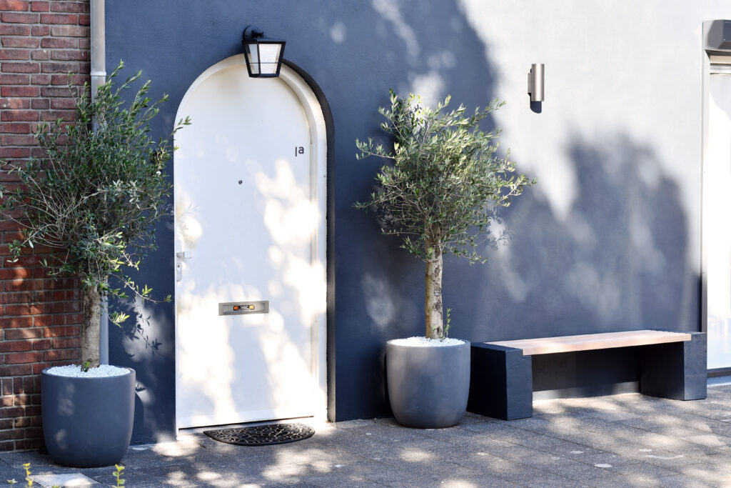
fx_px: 1523
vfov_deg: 18.2
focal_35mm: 75
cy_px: 244
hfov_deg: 27.0
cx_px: 366
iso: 200
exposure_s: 1/250
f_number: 4.5
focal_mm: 50
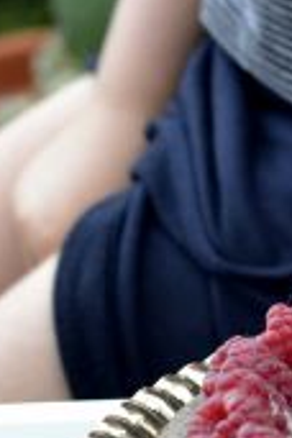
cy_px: 141
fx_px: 3200
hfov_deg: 5.2
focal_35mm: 263
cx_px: 453
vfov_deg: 7.8
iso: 400
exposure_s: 1/100
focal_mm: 50
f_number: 5
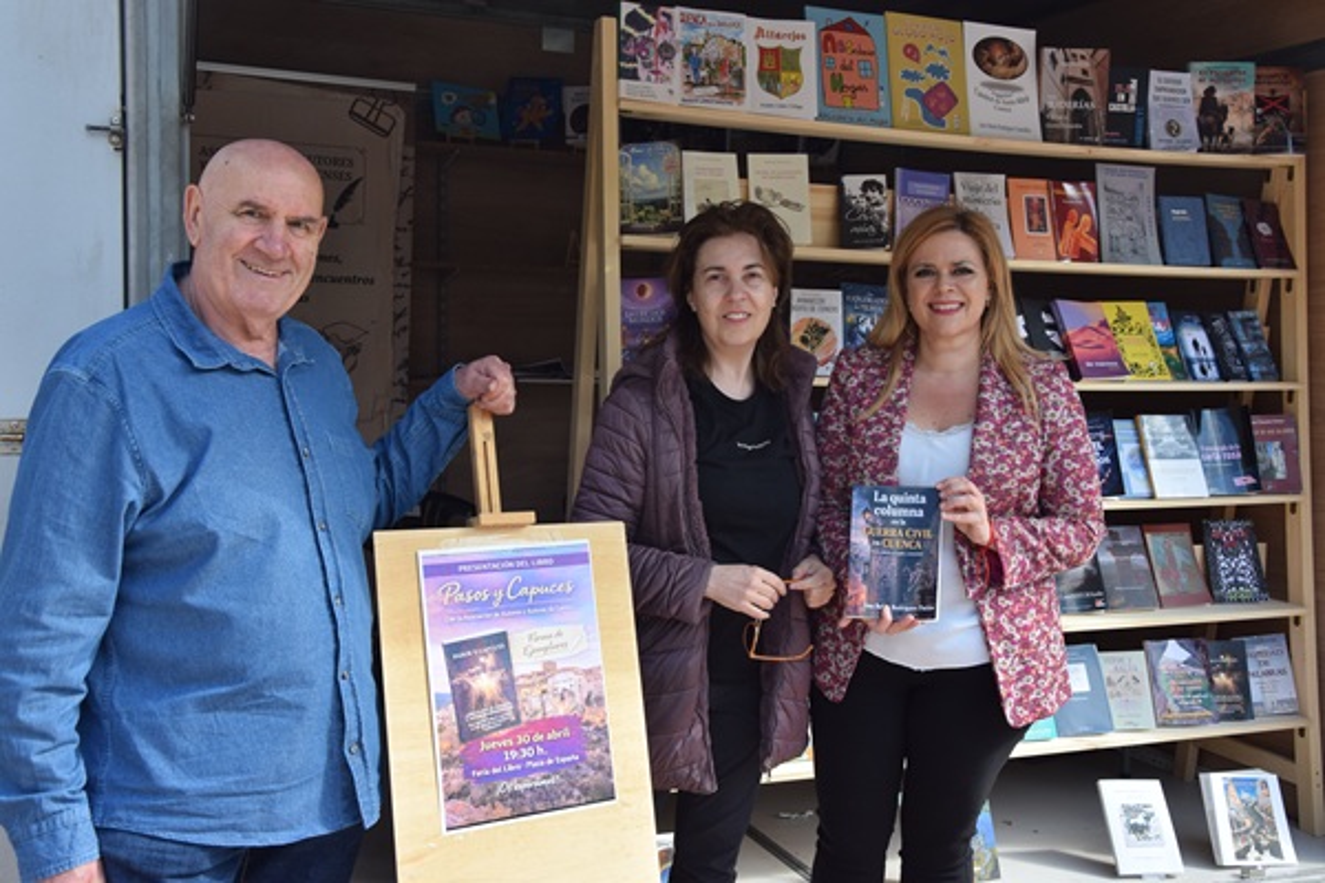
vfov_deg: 35.5
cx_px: 662
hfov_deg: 51.3
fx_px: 1380
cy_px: 442
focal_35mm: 38
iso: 400
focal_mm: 25
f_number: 8
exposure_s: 1/250
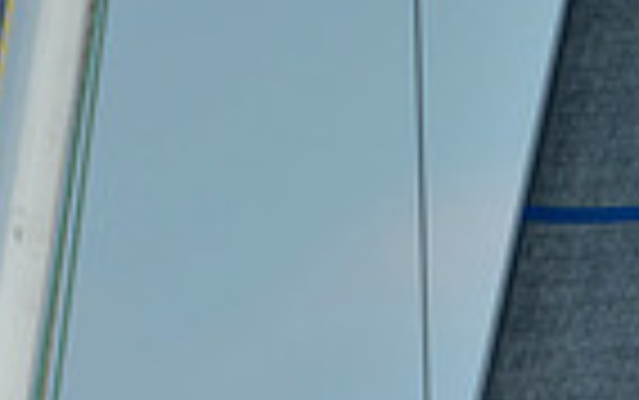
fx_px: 43606
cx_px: 628
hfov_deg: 0.8
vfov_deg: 0.5
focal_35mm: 2502
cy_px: 1178
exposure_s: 1/3200
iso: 200
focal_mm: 600
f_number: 4
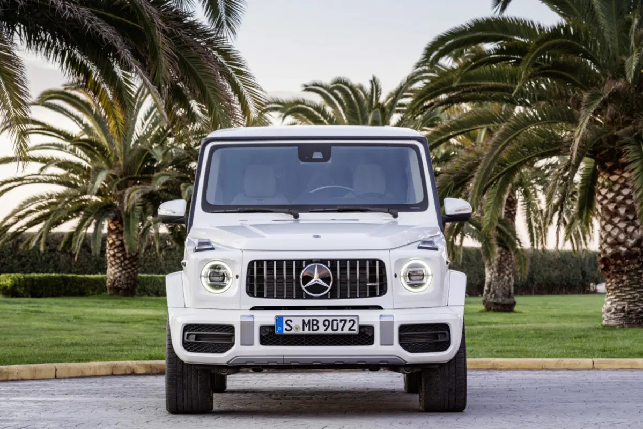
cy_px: 214
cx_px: 322
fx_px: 2680
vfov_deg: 9.2
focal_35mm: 150
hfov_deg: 13.7
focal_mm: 150
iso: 100
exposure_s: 1/2.5
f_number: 11
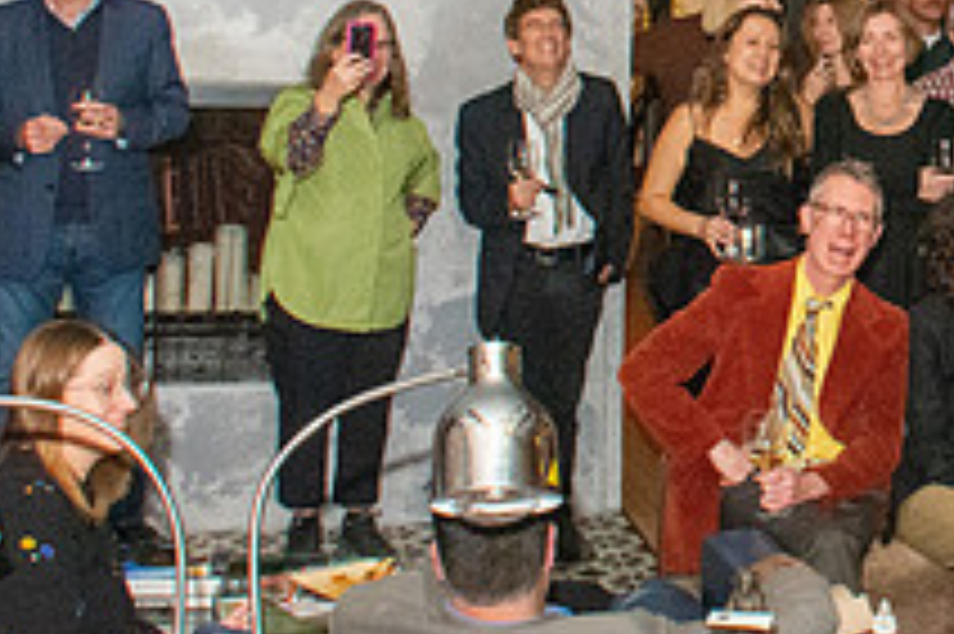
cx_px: 1080
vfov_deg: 18.1
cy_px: 47
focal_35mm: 74
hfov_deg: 25.2
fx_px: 1959
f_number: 10
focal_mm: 18
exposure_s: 1/160
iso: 5000
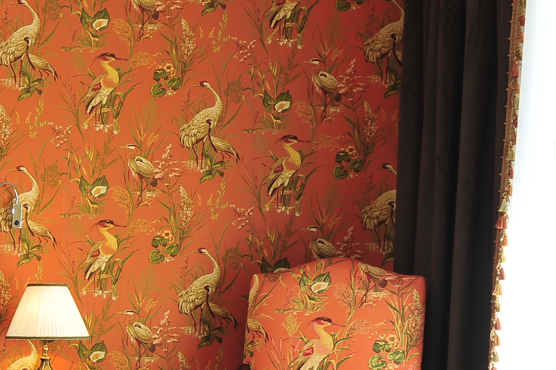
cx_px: -282
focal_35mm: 85
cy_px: 305
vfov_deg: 15.9
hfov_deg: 20.4
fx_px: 1312
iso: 200
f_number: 9
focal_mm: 28
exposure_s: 1/6
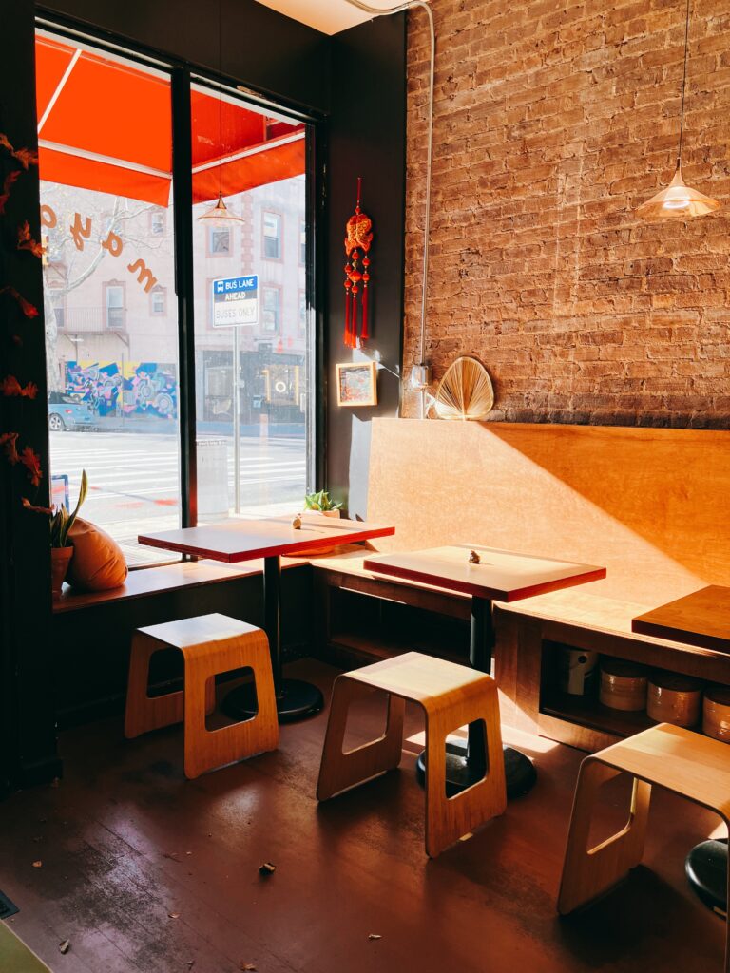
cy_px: 486
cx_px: 365
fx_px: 787
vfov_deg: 63.4
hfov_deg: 49.7
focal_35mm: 28
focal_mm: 3.99
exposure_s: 1/222
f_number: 1.8
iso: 32
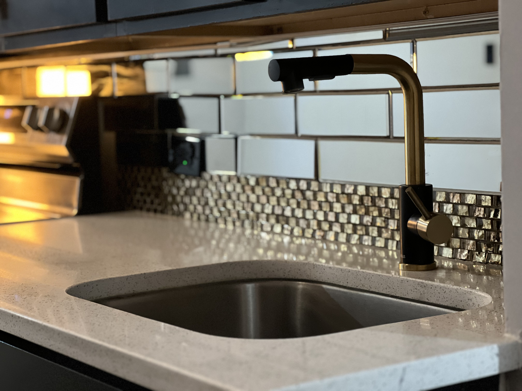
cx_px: 261
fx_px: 1161
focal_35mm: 77
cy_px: 196
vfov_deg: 19.1
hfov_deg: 25.3
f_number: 2.8
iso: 500
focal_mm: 9
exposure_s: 1/15
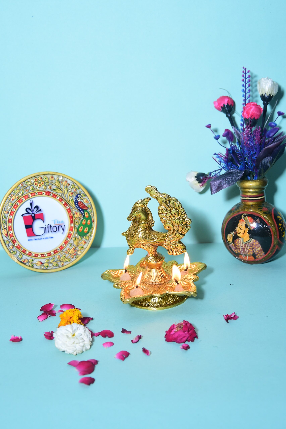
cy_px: 214
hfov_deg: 31.9
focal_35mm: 42
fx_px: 501
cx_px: 143
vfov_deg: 46.4
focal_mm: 28
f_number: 4
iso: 250
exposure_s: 1/125
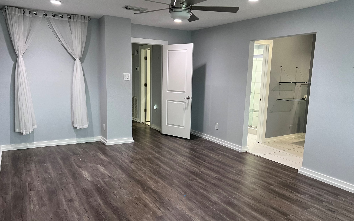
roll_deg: -2.1
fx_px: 270
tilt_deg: -9.9
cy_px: 121
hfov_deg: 66.5
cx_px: 176
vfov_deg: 44.5
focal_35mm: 28
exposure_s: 1/60
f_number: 1.5
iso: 200
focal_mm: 5.7
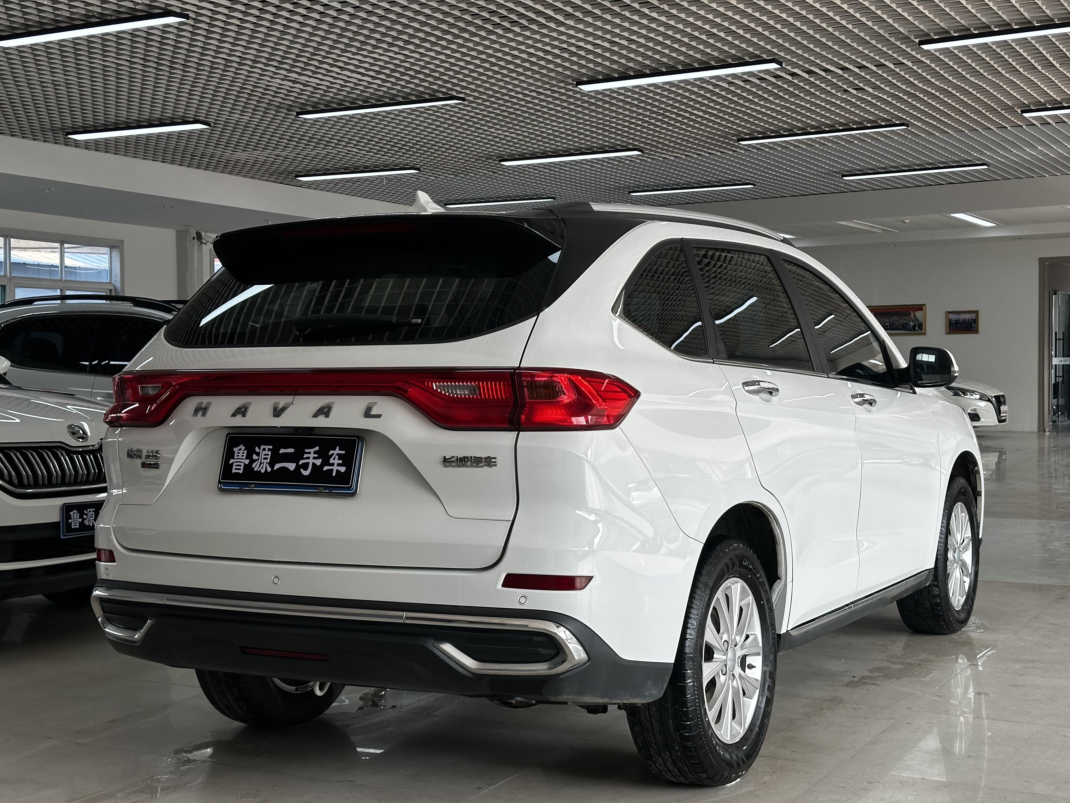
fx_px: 1484
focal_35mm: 48
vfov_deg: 30.3
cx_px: 535
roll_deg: +0.9
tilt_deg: -1.6
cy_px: 402
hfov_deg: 39.7
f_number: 1.78
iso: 64
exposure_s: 1/484
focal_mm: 6.86
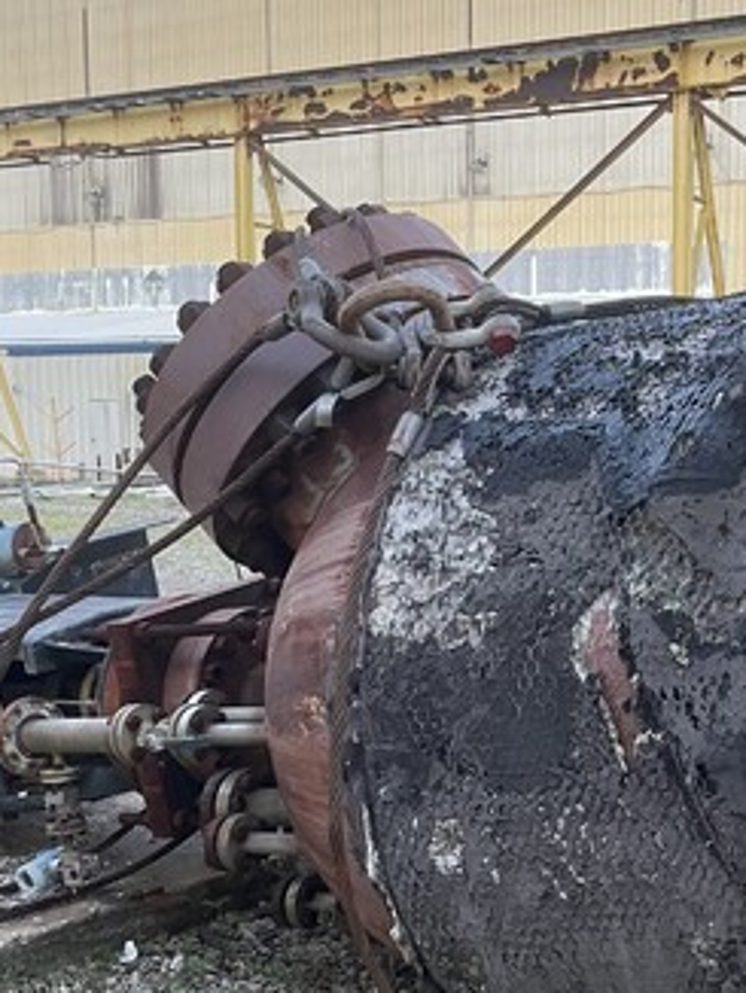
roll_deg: -0.4
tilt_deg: -5.7
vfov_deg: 37.2
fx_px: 1464
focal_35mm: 51
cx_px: 716
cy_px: 634
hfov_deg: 27.2
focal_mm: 4.2
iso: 125
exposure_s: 1/91
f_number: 1.6
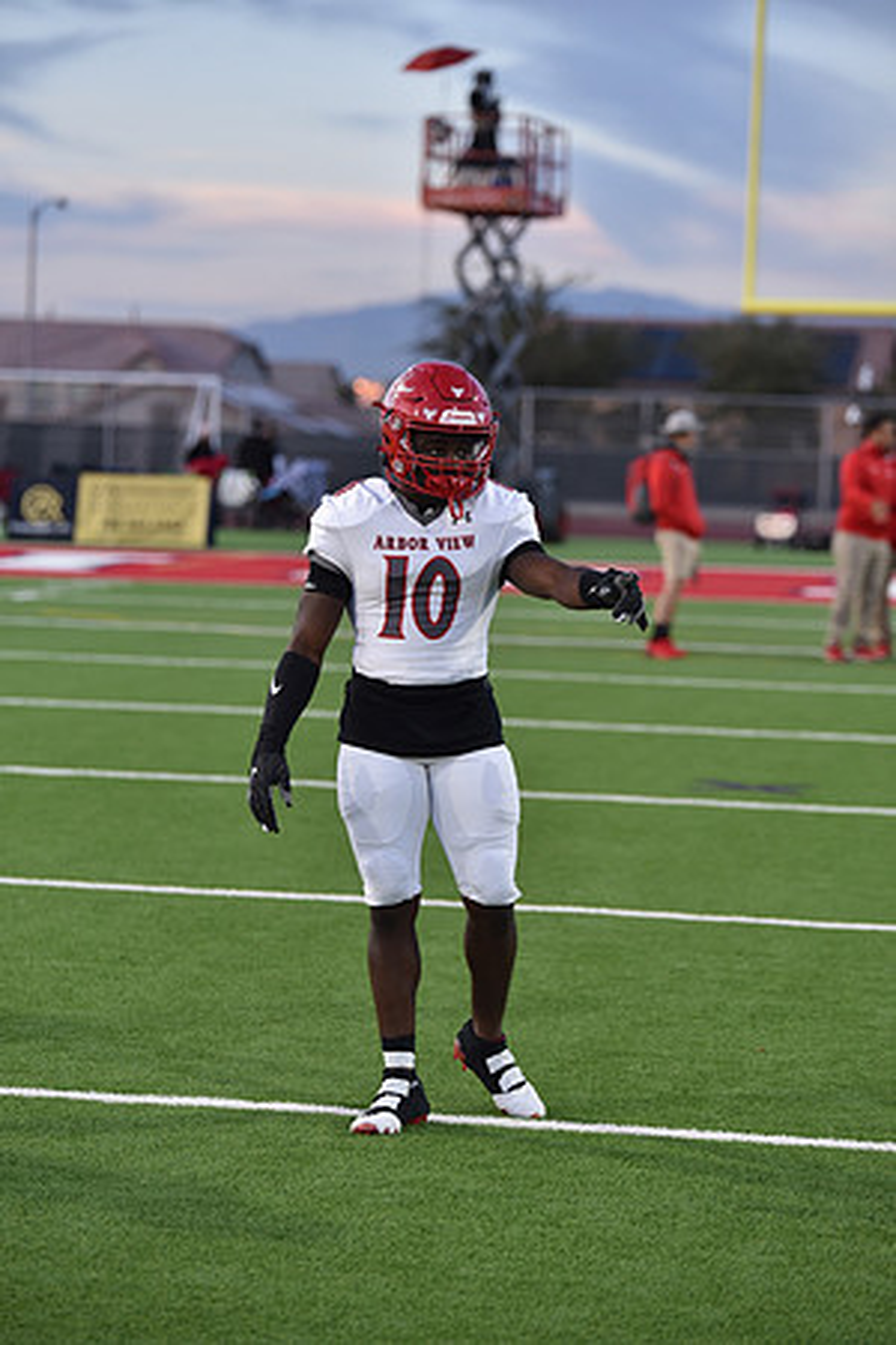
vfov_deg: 16.8
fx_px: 4554
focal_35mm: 122
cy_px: 672
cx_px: 448
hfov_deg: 11.2
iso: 1100
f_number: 2.8
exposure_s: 1/800
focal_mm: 122
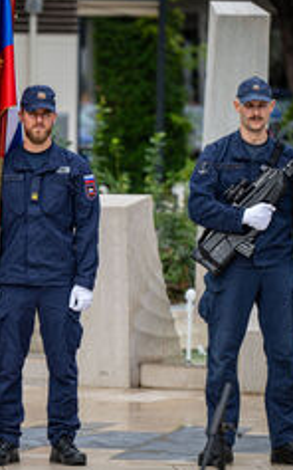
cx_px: -48
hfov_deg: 4.3
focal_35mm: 305
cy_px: 256
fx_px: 3899
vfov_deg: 6.9
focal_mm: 155
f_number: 3.2
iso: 64
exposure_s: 1/400
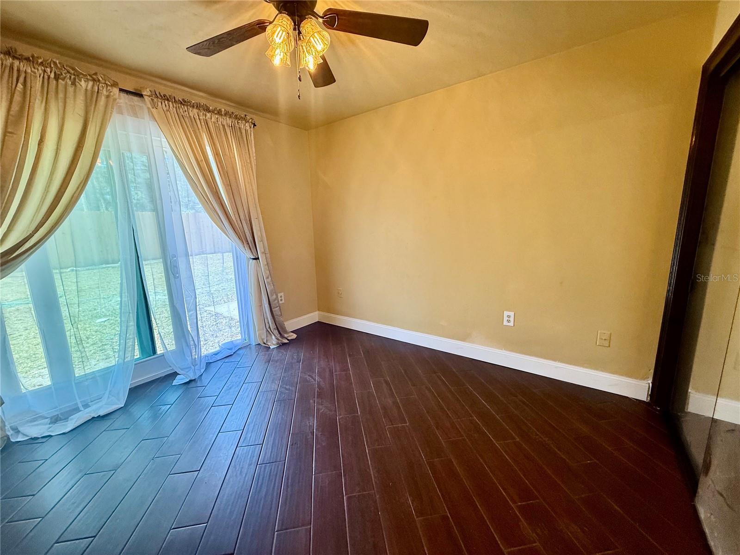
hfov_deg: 102.1
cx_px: 370
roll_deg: +1.6
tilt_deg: -9.4
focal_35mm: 14
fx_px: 299
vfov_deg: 85.7
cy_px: 278
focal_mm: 2.22
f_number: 2.2
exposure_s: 1/120
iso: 200
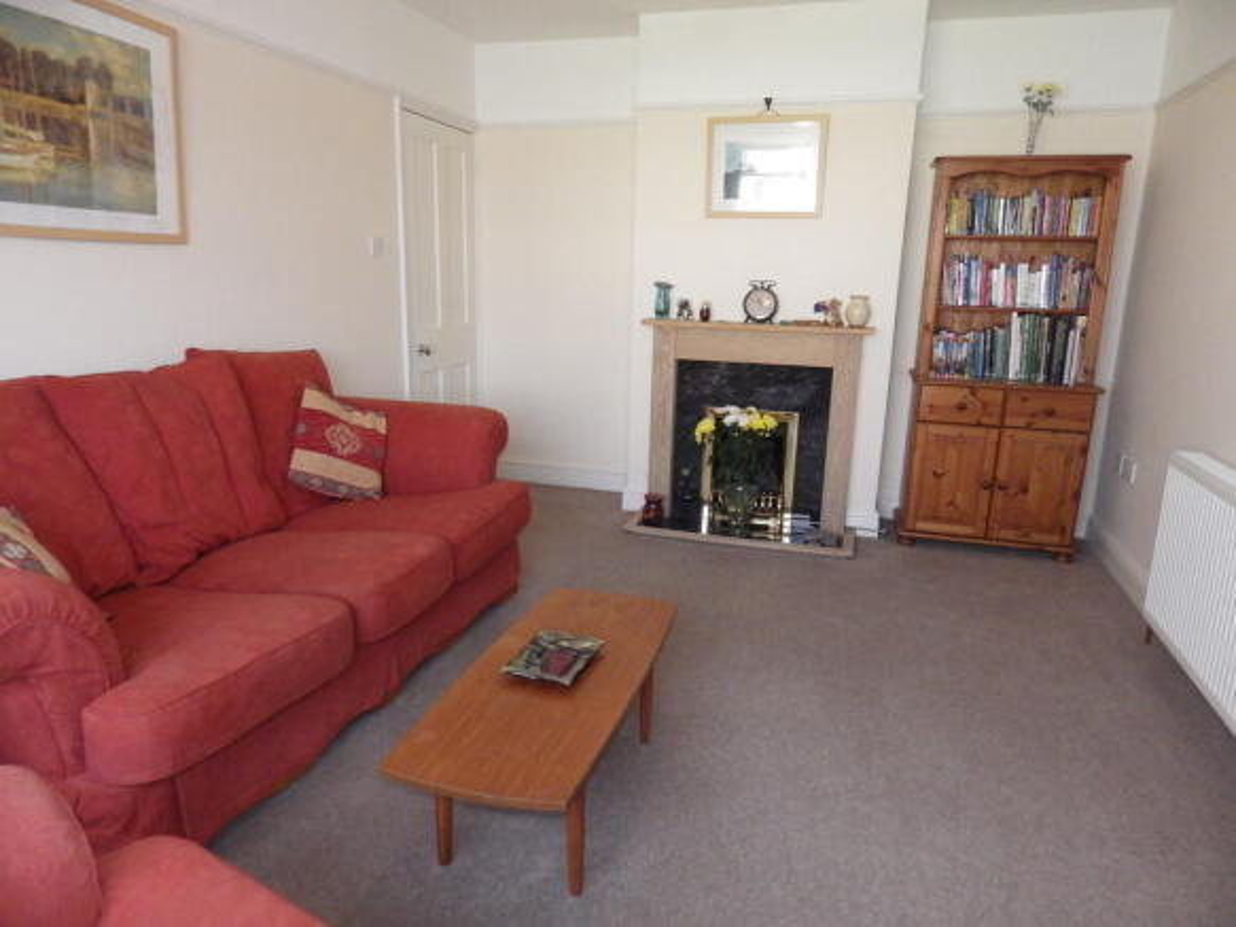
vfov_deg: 61.1
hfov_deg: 76.4
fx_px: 785
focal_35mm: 22
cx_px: 618
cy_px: 464
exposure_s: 1/45
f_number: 3.1
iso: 500
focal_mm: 4
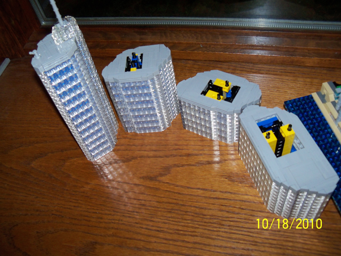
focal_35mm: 35
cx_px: 170
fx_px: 345
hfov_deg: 52.6
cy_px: 128
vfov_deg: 40.7
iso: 200
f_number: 3.5
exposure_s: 1/30
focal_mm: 6.2
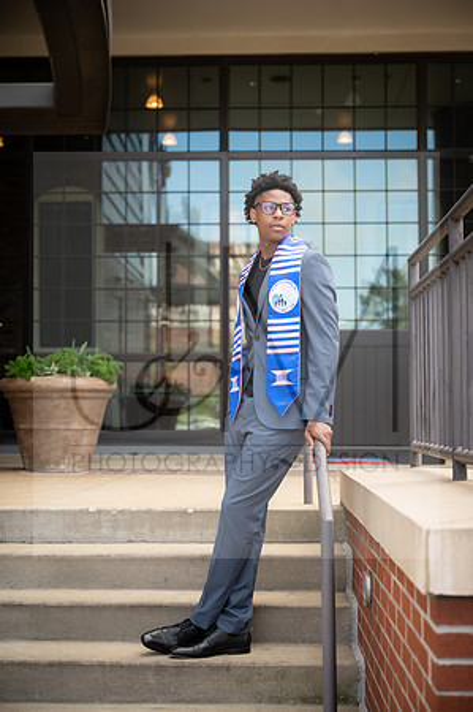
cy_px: 356
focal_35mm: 54
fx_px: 1067
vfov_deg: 36.9
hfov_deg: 25.0
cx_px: 236
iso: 125
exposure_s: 1/250
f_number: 2.8
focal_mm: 54
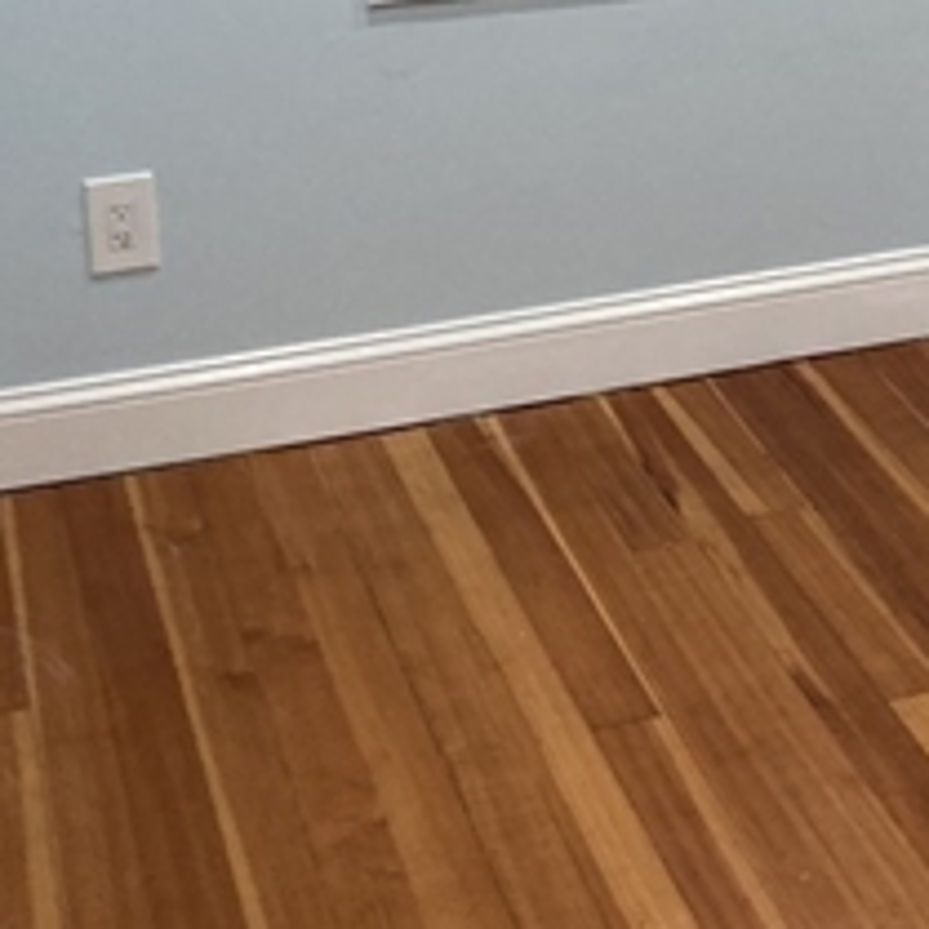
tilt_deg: -7.8
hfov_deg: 18.5
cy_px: -231
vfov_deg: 18.0
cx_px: 973
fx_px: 2763
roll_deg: -0.5
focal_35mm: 91
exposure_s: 1/60
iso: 80
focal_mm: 3.99
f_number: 1.8
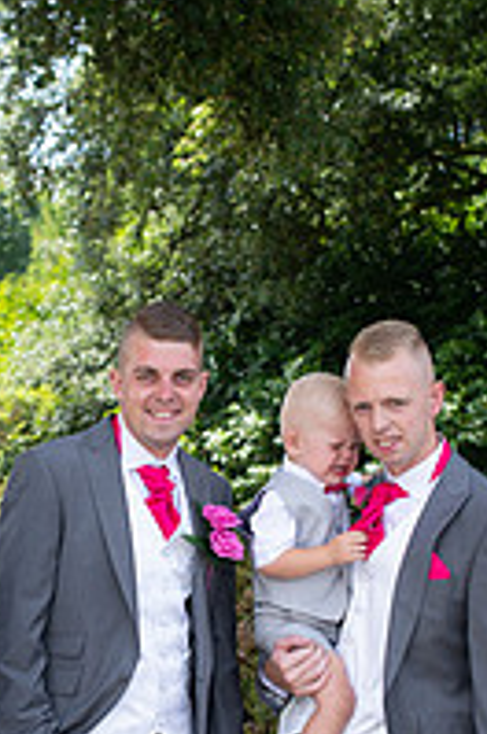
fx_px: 1609
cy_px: 623
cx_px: 138
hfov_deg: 17.1
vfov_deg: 25.1
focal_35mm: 79
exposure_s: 1/250
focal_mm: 35
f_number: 4
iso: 100
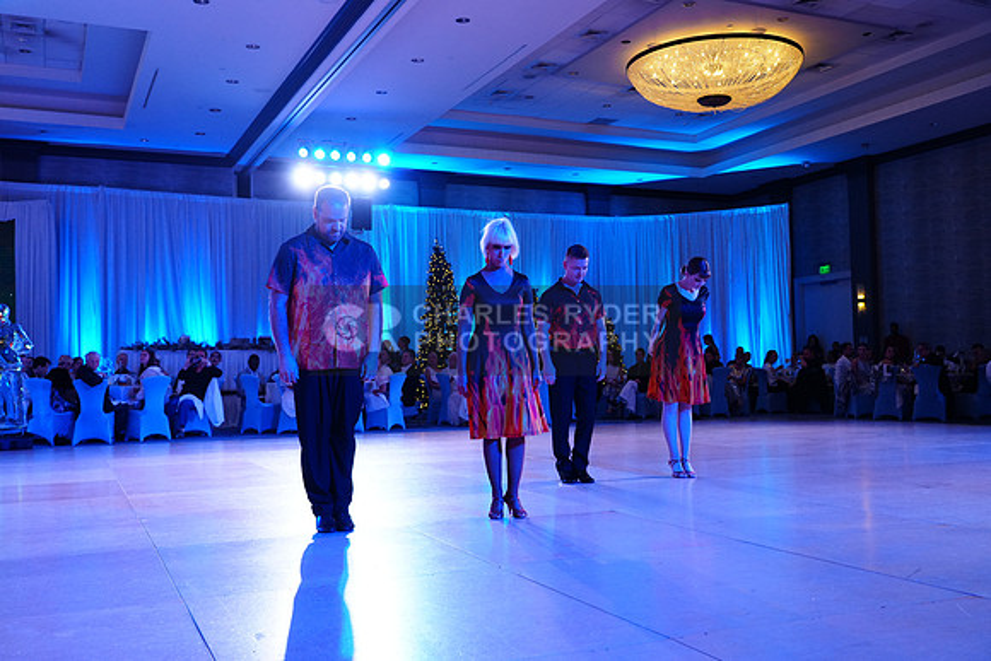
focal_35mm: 33
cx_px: 496
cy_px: 330
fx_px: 909
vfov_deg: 40.0
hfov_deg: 57.2
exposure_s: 1/200
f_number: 4
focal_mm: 33
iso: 2000
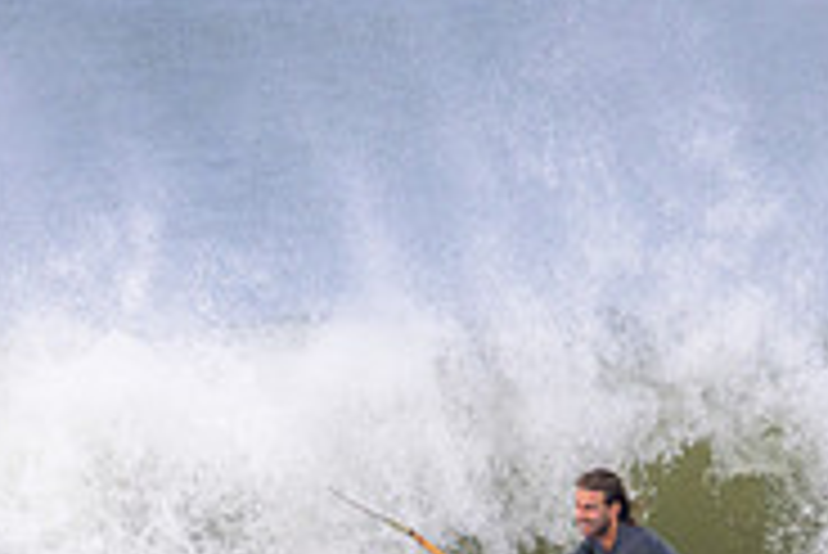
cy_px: 612
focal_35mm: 2602
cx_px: 441
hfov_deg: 0.8
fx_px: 59891
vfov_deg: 0.5
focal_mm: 800
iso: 1400
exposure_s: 1/2000
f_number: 11
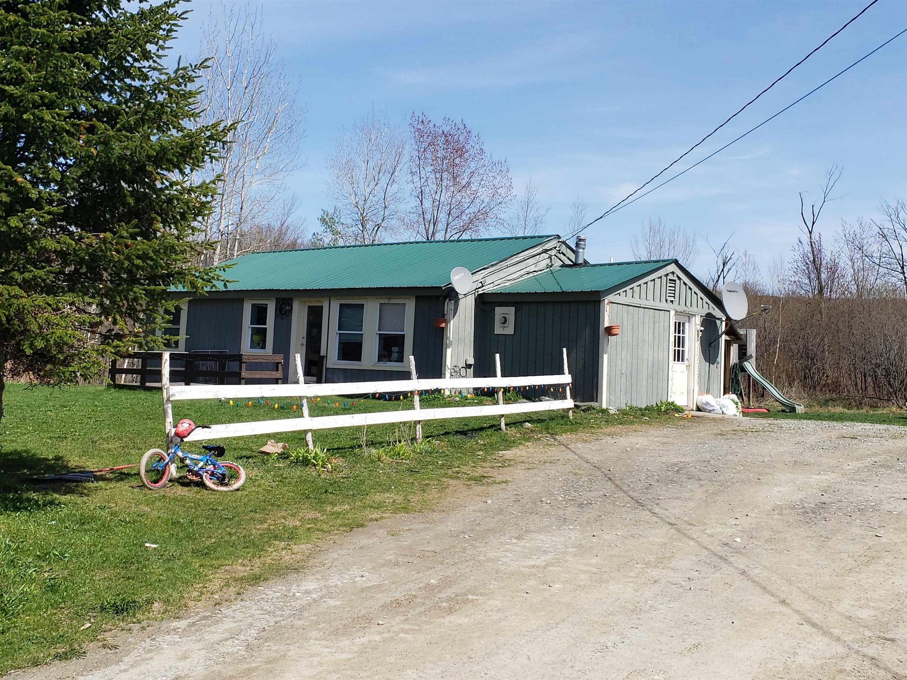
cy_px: 340
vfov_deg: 53.1
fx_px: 681
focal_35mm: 26
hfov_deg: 67.3
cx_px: 454
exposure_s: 1/1391
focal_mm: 4.3
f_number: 2.4
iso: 50
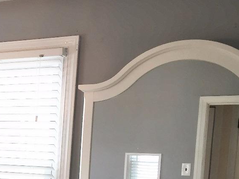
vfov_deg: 19.1
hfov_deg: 23.6
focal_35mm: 74
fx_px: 511
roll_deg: -2.4
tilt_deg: -3.6
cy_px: 193
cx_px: -60
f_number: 2.2
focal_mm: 4.15
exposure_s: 1/60
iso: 32
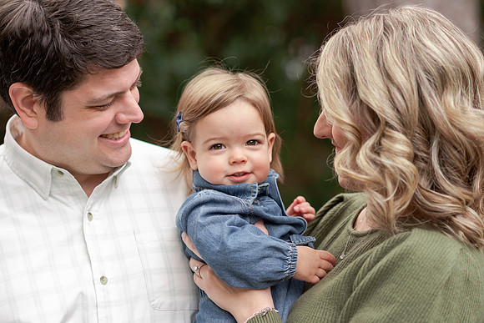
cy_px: 162
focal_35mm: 85
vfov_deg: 16.1
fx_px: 1143
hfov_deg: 23.9
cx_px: 242
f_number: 2.8
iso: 320
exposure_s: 1/500
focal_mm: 85
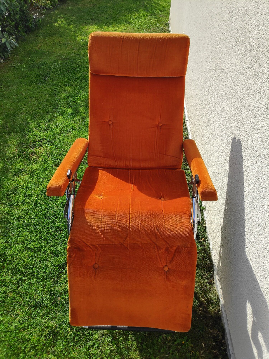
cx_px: 134
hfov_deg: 66.0
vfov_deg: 81.7
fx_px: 207
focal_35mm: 20
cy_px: 180
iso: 100
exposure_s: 1/1256
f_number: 1.9
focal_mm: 3.94
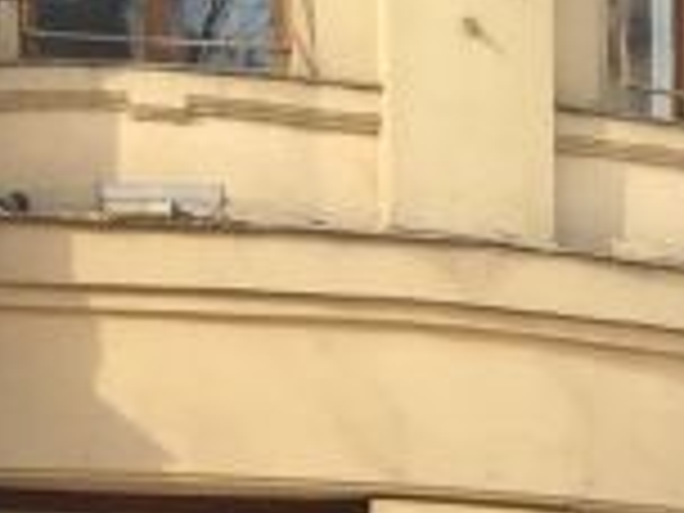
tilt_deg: -5.4
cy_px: 1602
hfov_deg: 10.0
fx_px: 3873
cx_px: 738
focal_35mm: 196
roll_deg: +0.1
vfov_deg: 6.8
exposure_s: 1/860
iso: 32
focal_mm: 4.15
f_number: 2.2
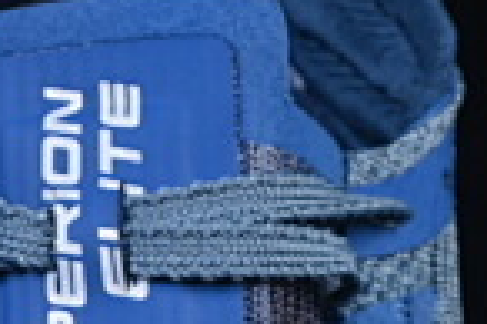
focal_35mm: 555
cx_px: -270
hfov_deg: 3.7
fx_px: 7499
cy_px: 895
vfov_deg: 2.4
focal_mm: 50
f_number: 7.1
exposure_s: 1/60
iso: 160
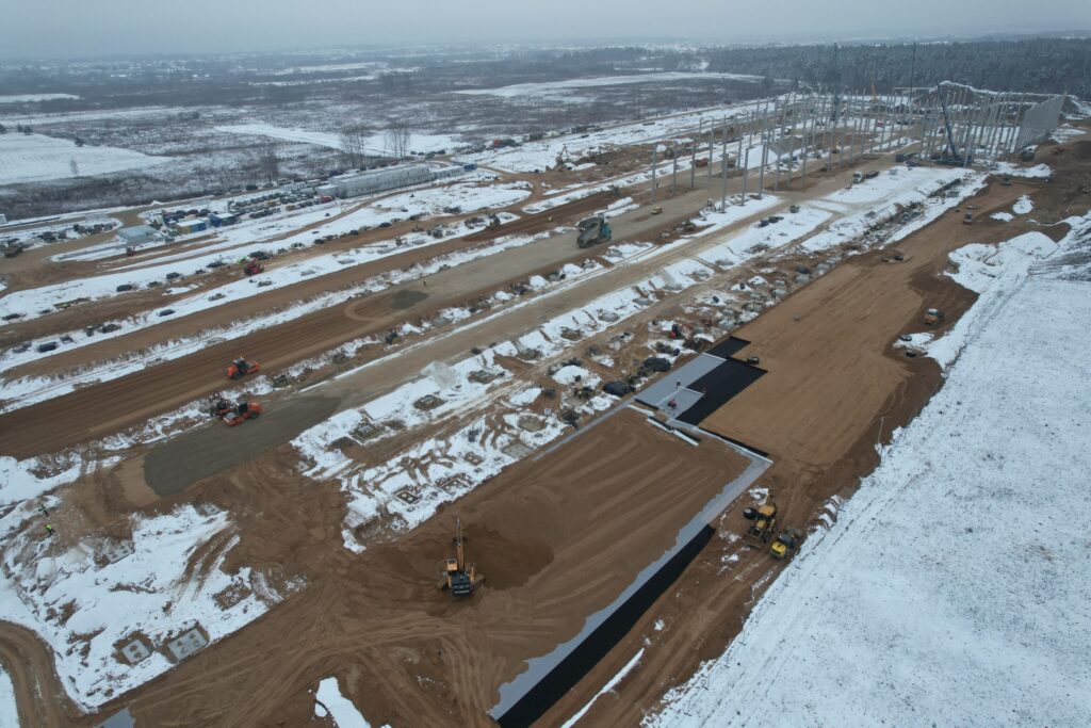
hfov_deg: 78.6
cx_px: 546
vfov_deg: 57.2
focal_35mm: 22
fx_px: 667
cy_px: 364
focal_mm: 8.38
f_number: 2.8
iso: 110
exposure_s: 1/250
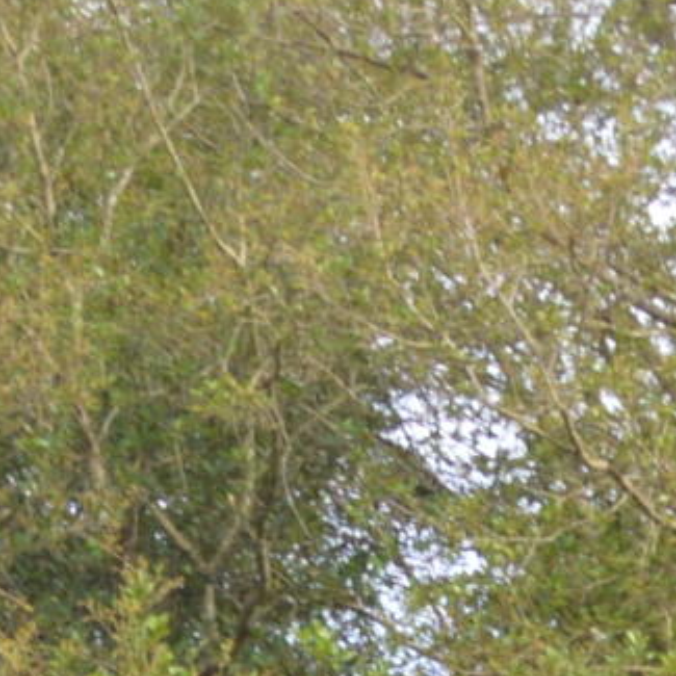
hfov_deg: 7.4
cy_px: 1631
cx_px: 441
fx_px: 5192
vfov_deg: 7.0
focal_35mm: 235
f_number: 5
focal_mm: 20
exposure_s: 1/200
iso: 100
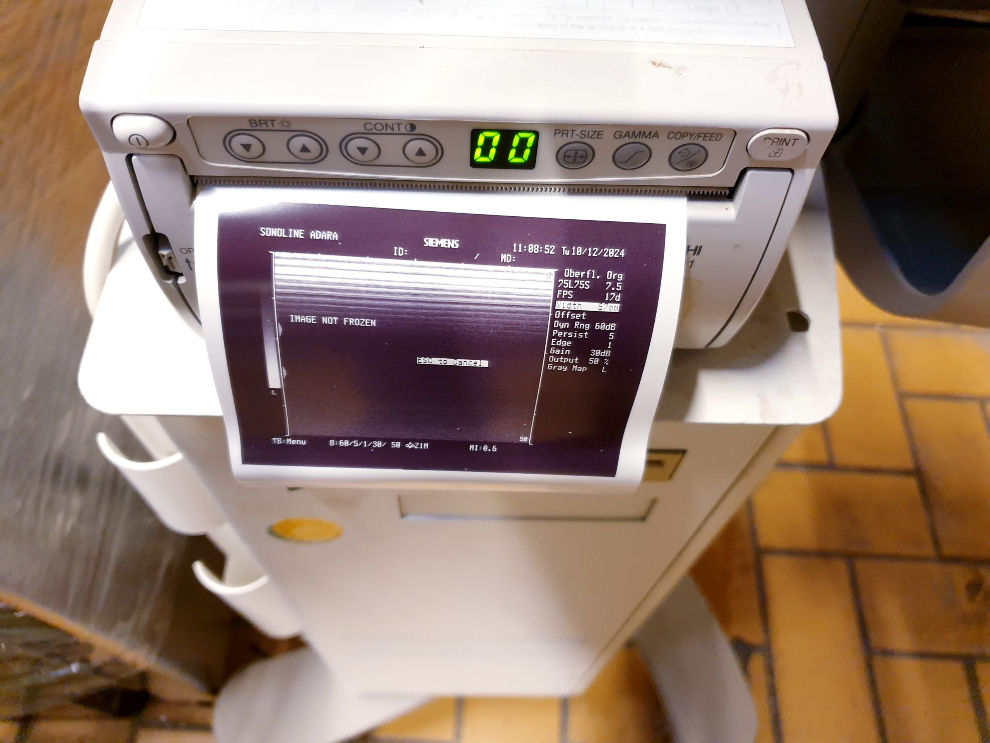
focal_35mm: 26
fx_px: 744
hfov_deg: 67.3
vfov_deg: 53.1
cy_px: 372
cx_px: 495
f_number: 1.5
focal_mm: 4.3
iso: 320
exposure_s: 1/50
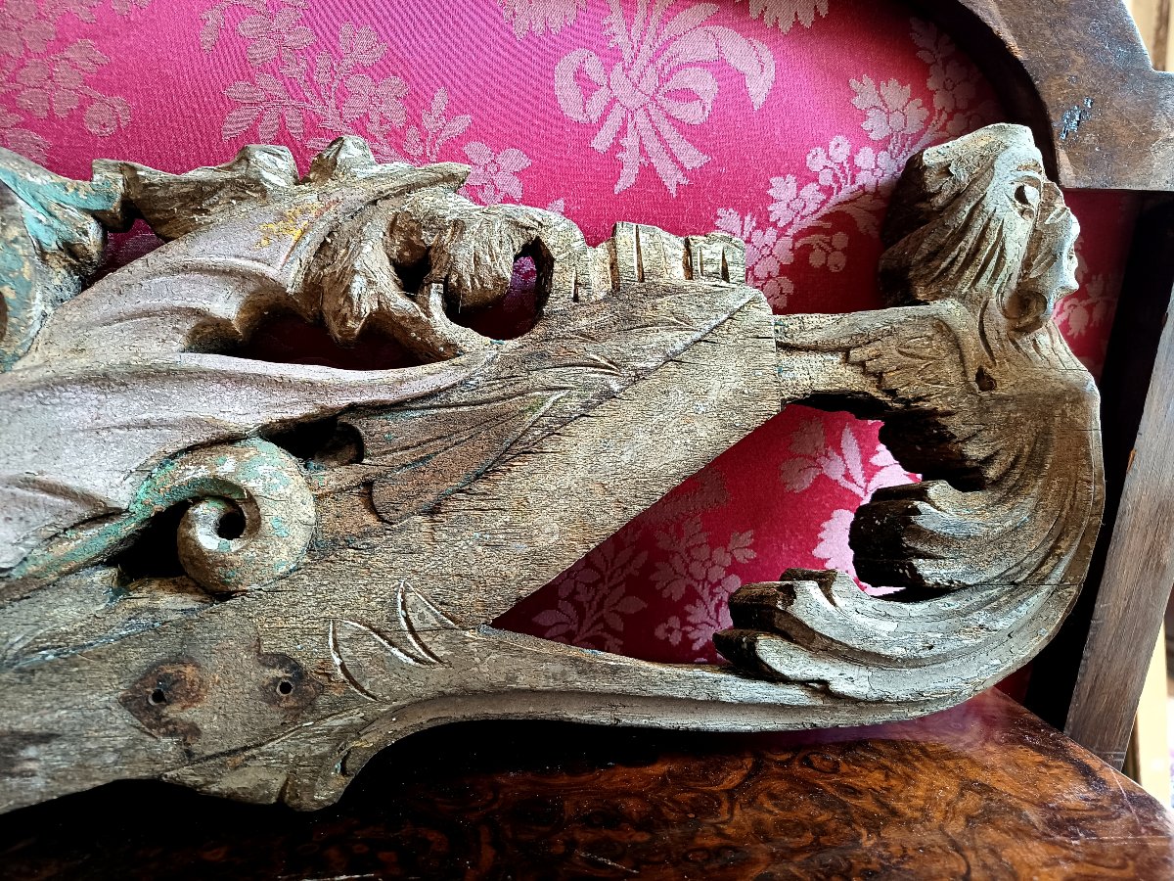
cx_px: 587
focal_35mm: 24
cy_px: 440
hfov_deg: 71.6
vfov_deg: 56.8
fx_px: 814
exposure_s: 1/25
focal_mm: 5.24
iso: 937
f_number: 1.7
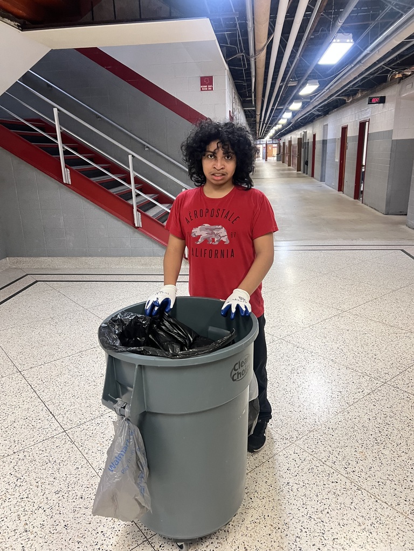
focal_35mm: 26
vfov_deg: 67.3
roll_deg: +2.0
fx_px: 415
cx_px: 207
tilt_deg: -16.7
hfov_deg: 53.1
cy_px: 276
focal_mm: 5.7
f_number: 1.5
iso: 250
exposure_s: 1/60
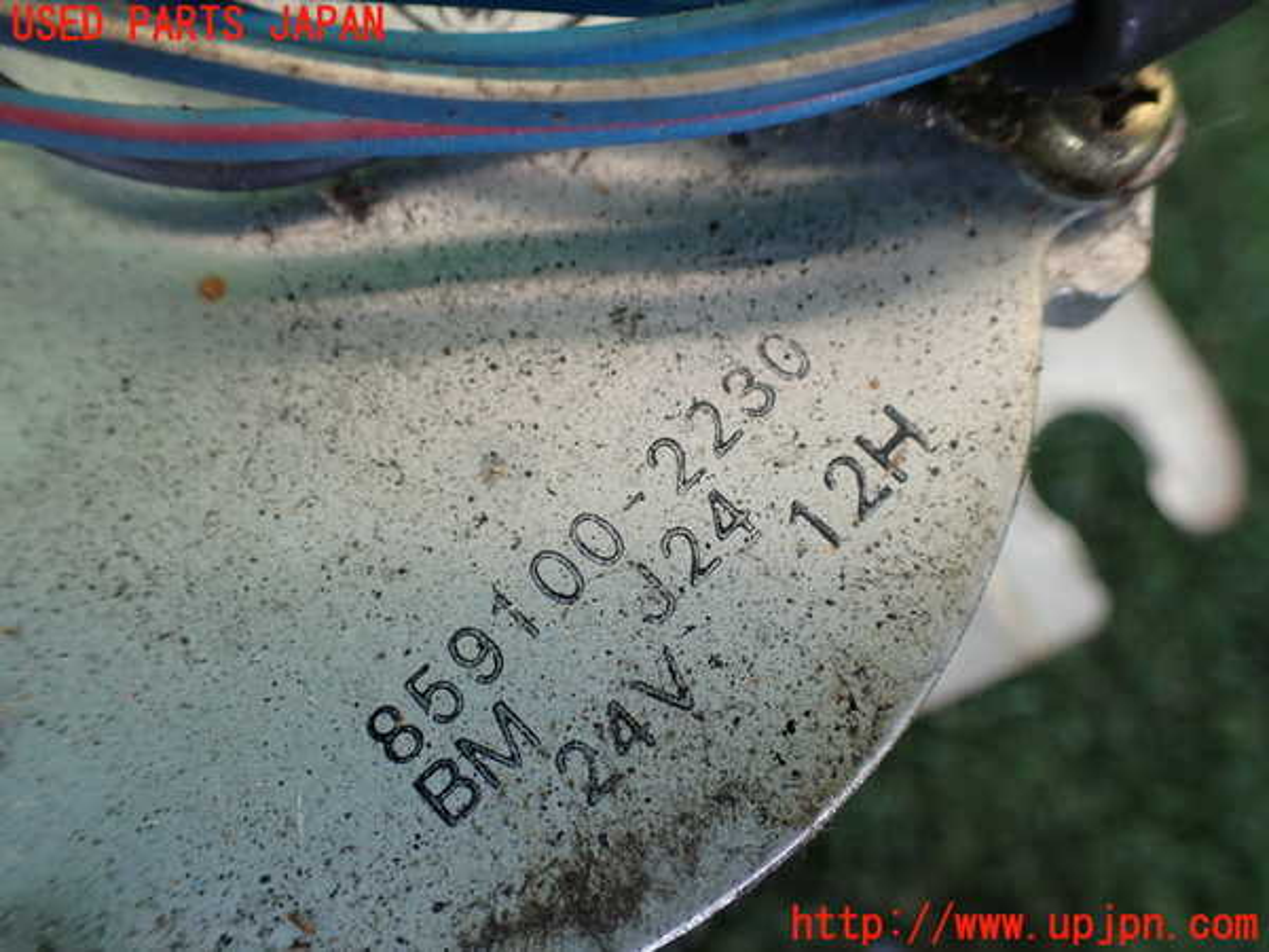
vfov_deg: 46.8
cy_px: 476
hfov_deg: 60.0
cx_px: 634
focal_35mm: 30
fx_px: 1100
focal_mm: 5.4
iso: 160
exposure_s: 1/125
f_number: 2.3
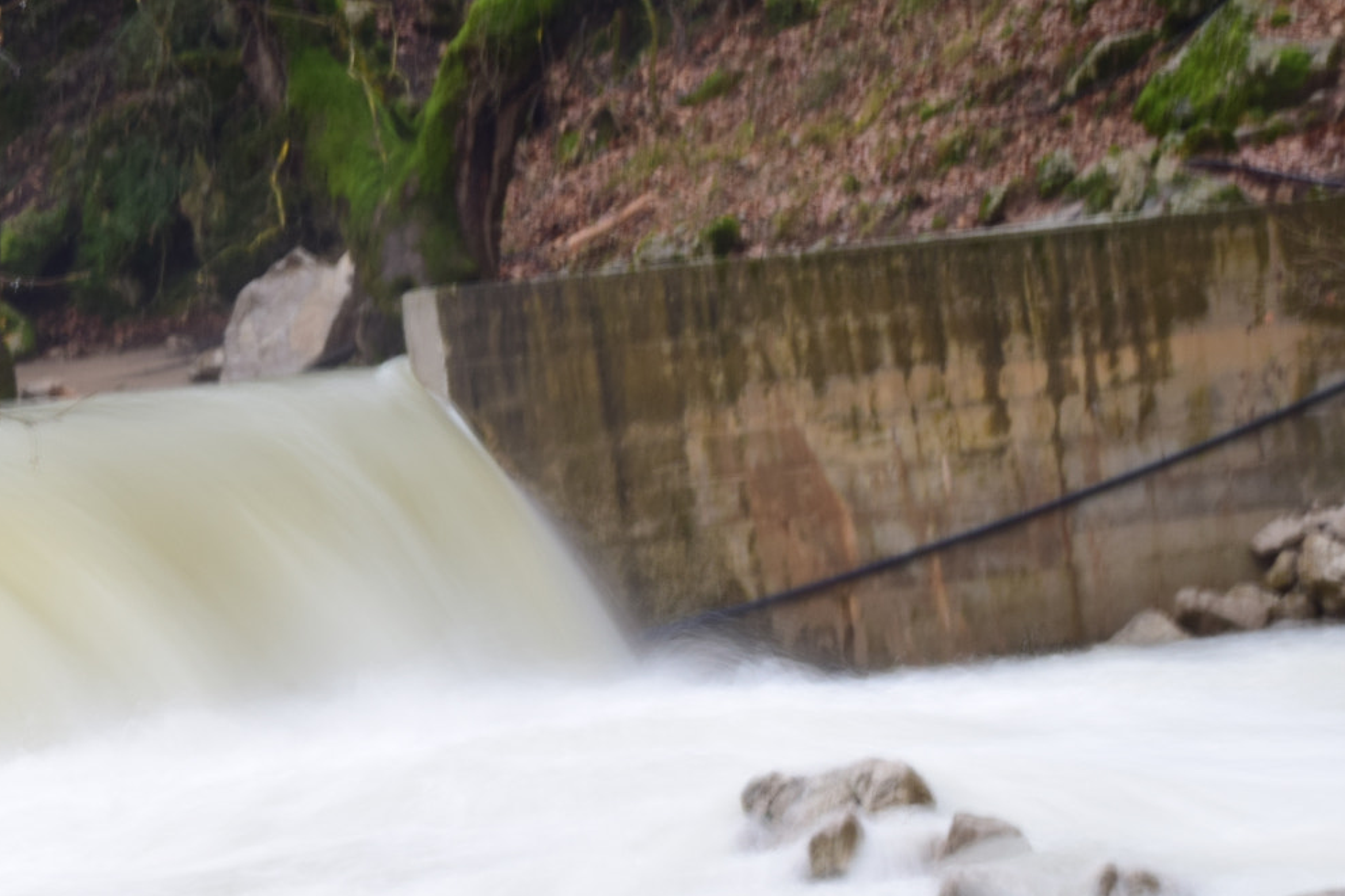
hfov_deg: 12.6
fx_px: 6014
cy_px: 665
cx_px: 1
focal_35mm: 161
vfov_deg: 8.5
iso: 100
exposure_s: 1
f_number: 32
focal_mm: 52
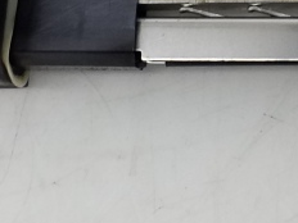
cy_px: -241
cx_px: 339
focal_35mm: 119
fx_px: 1024
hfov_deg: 16.0
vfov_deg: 11.1
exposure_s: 1/50
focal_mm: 3.6
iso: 125
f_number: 1.9
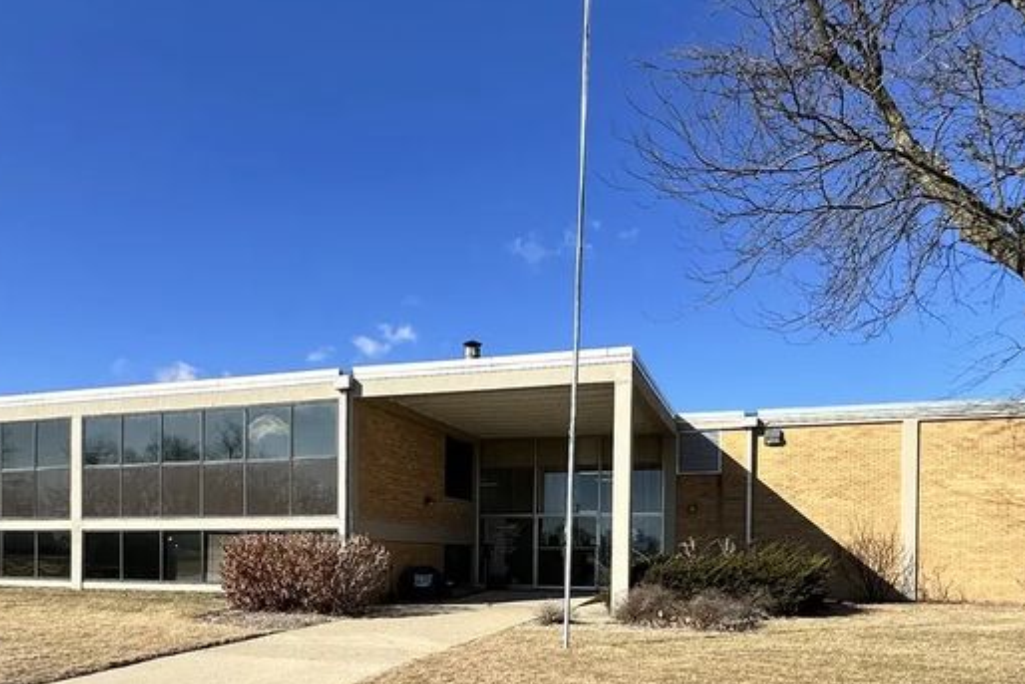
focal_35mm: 29
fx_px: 826
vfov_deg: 42.5
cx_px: 481
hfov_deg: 63.6
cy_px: 566
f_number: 2.2
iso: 50
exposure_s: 1/1887
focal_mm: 2.22
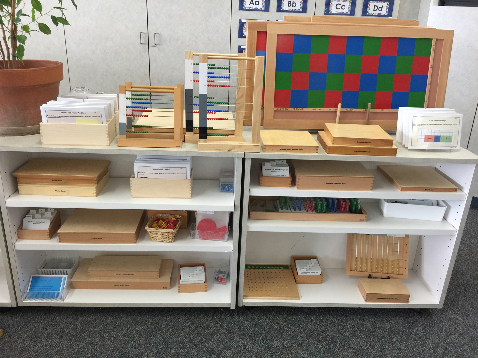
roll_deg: -3.6
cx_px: 239
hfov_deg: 61.7
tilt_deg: -21.8
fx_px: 400
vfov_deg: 48.2
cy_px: 179
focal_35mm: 29
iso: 50
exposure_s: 1/15
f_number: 2.2
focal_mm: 4.15
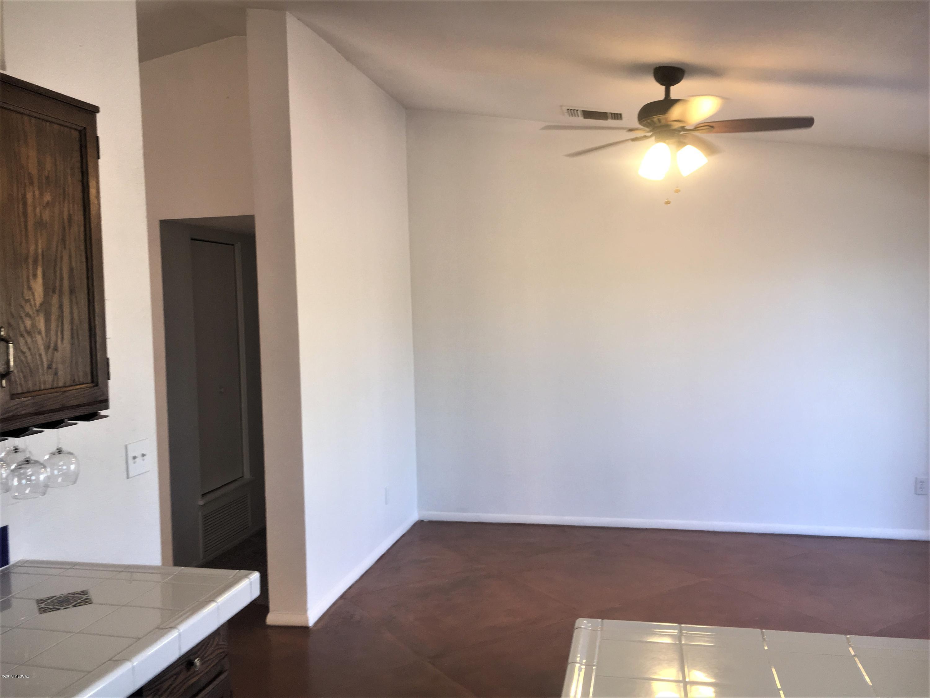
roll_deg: +1.3
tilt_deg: -3.3
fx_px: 779
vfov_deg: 48.2
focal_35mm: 29
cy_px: 349
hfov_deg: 61.7
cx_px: 465
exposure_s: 1/30
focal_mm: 4.15
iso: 32
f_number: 2.2
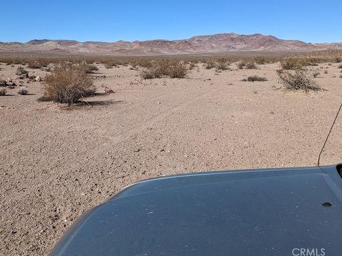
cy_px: 102
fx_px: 326
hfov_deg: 54.9
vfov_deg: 42.7
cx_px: 134
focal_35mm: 33
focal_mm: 4.38
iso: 58
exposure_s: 1/3891
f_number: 1.73
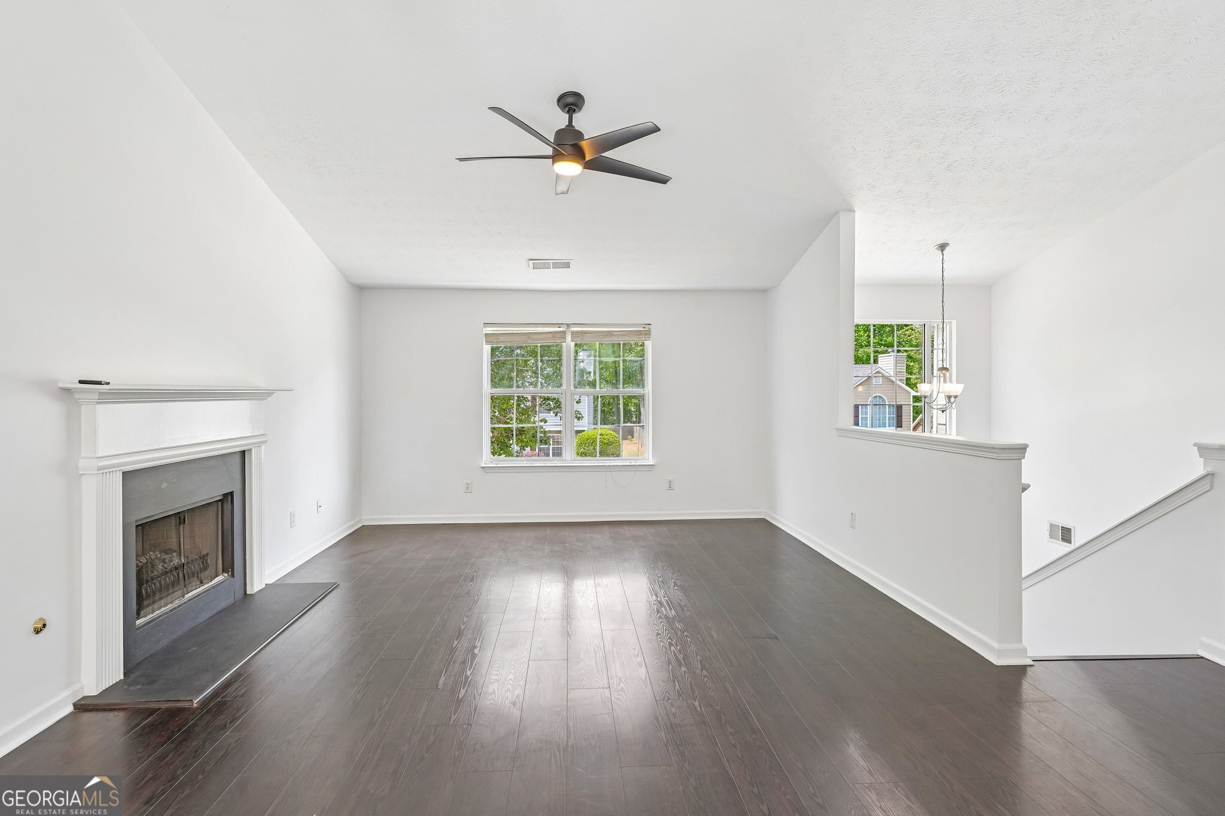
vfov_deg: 67.7
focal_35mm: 18
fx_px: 609
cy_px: 408
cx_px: 612
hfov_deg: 90.3
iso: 320
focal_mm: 17.9
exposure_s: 1/25
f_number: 8
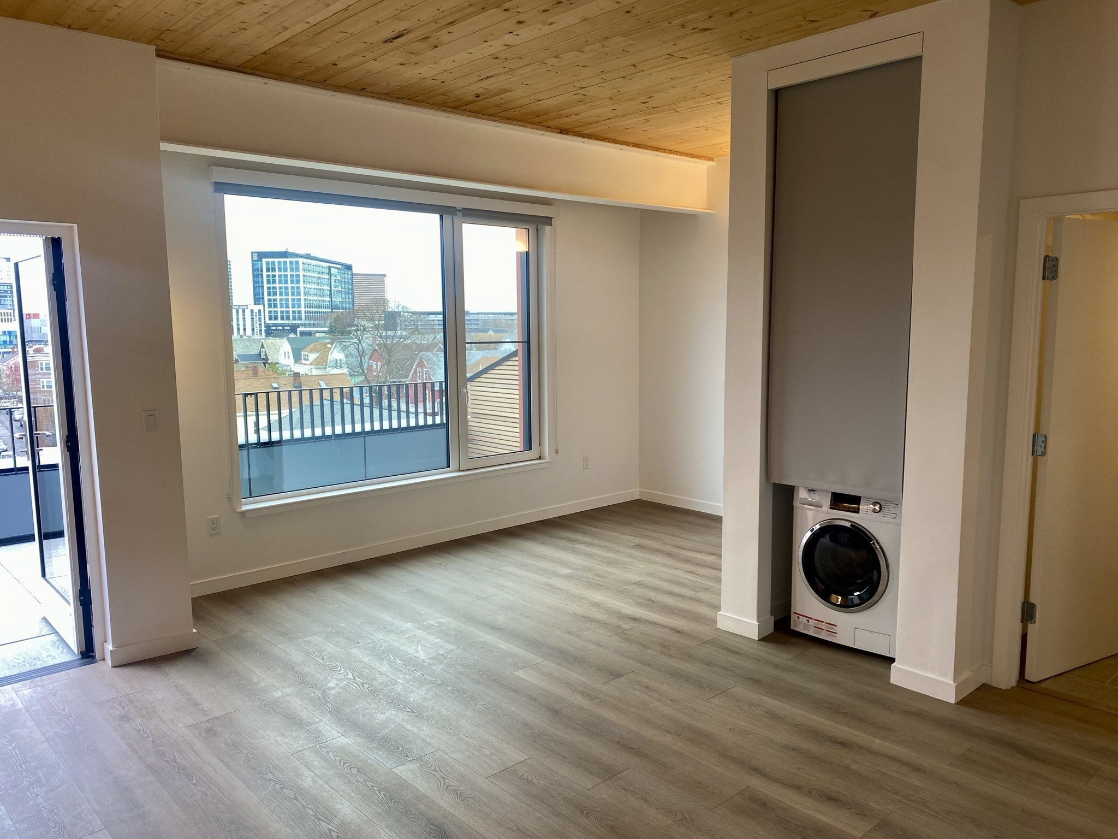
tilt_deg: -8.8
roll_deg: +0.1
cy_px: 420
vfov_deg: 53.1
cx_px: 559
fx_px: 840
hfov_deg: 67.3
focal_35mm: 26
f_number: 1.8
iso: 40
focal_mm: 4.25
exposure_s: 1/120
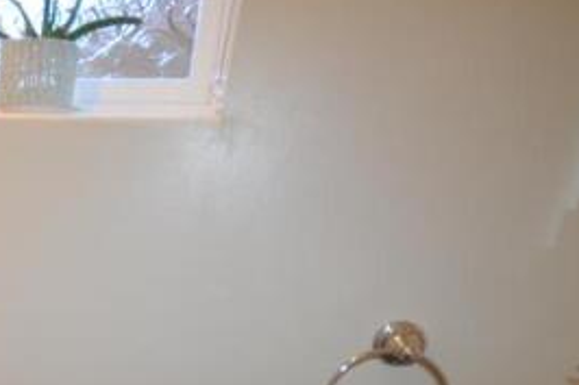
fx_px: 595
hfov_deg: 42.0
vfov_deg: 32.7
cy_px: 394
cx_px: -46
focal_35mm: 37
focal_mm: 10
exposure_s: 1/60
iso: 560
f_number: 4
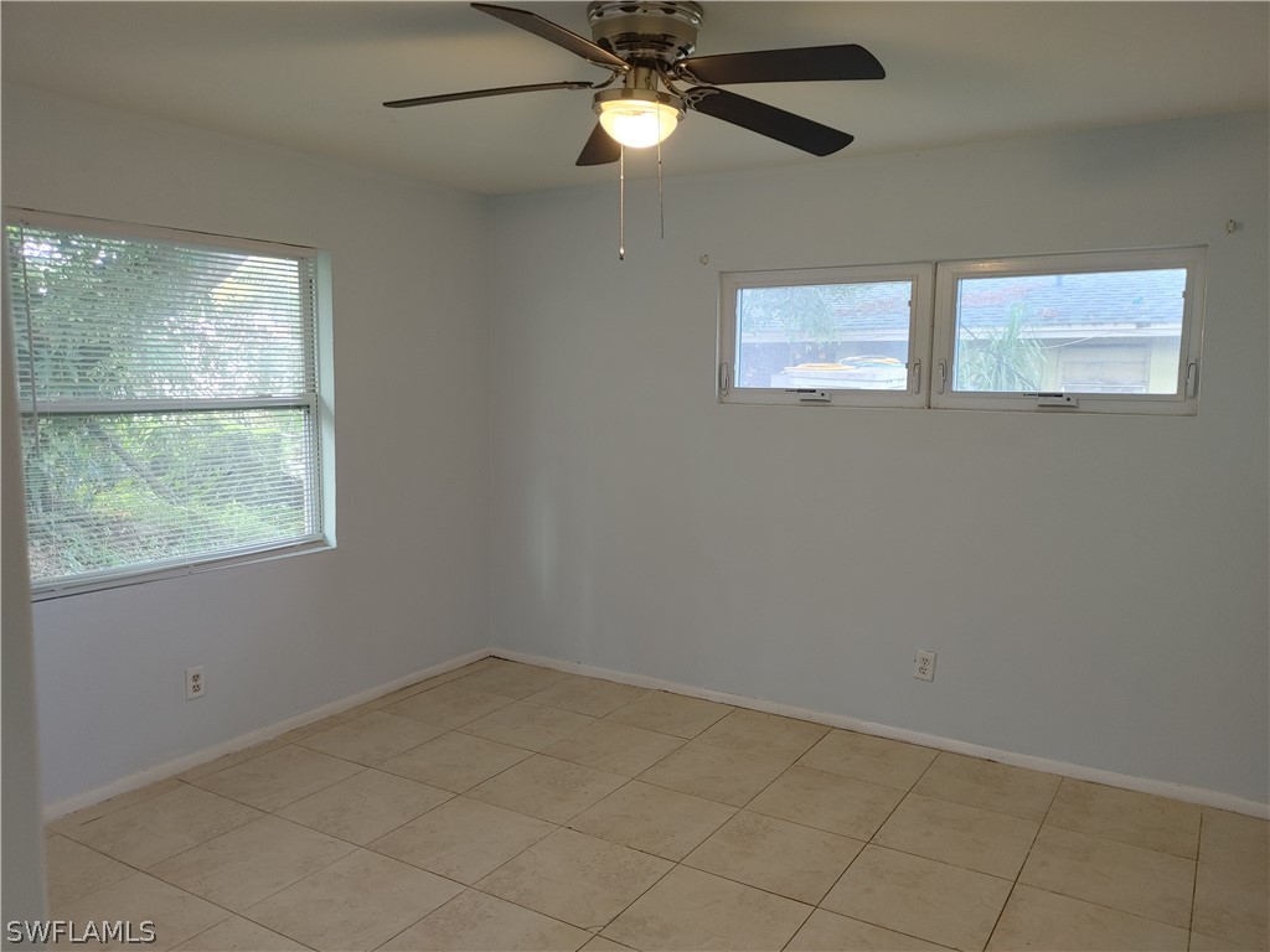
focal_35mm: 26
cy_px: 476
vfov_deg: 53.1
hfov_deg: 67.3
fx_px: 954
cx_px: 635
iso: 100
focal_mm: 5.58
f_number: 1.8
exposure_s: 1/40
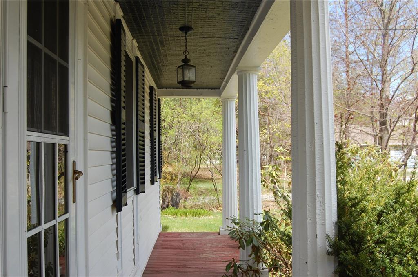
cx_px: 209
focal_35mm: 39
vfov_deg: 34.1
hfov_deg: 49.6
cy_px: 138
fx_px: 452
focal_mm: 26
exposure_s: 1/160
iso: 200
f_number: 6.3
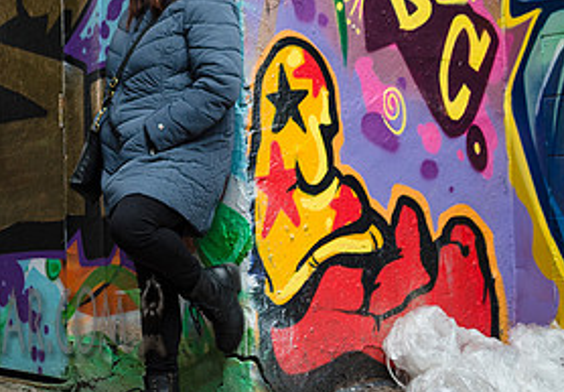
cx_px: -24
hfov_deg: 25.1
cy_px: 112
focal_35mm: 75
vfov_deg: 18.6
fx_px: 1190
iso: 320
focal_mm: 35
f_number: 3.5
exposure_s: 1/160
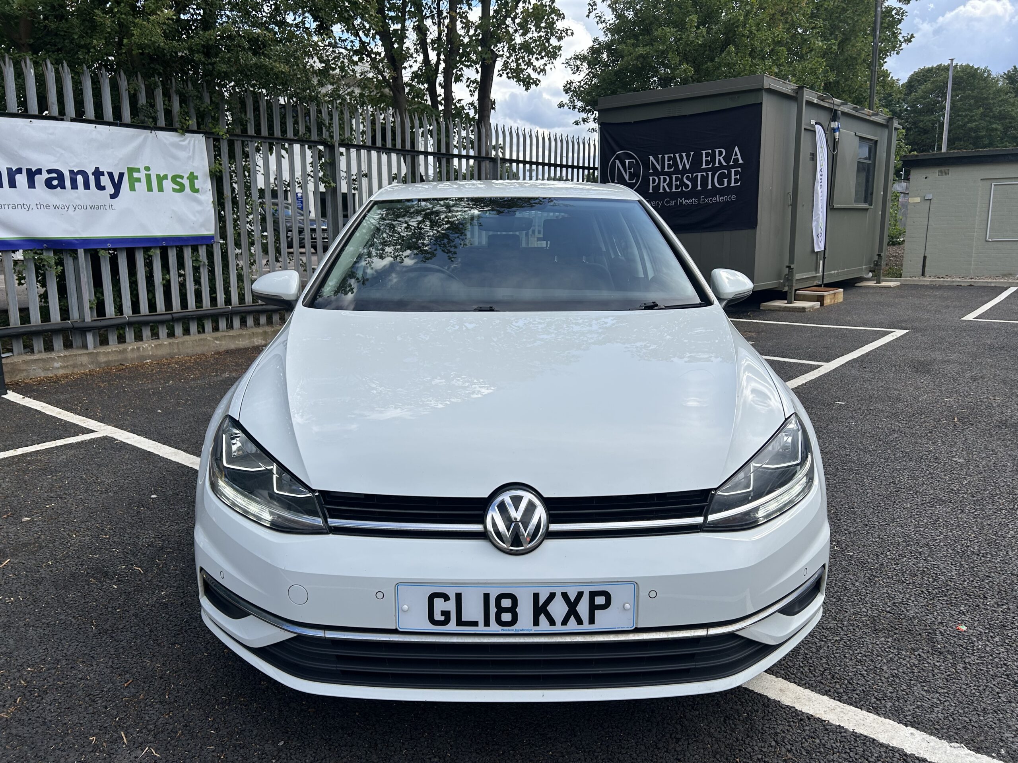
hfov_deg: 67.3
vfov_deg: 53.1
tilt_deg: -10.6
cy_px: 382
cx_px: 509
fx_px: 765
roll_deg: +1.4
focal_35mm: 26
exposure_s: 1/2994
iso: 50
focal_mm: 5.7
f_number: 1.5
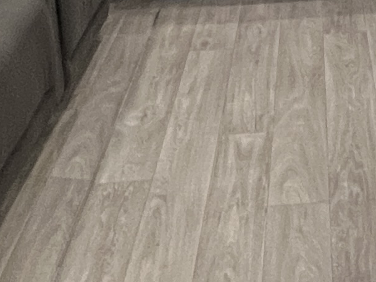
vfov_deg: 14.3
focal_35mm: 86
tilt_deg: -4.5
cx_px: 387
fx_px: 934
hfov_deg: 21.8
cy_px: -283
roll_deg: +2.8
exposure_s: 1/60
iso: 320
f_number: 1.8
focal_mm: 1.57
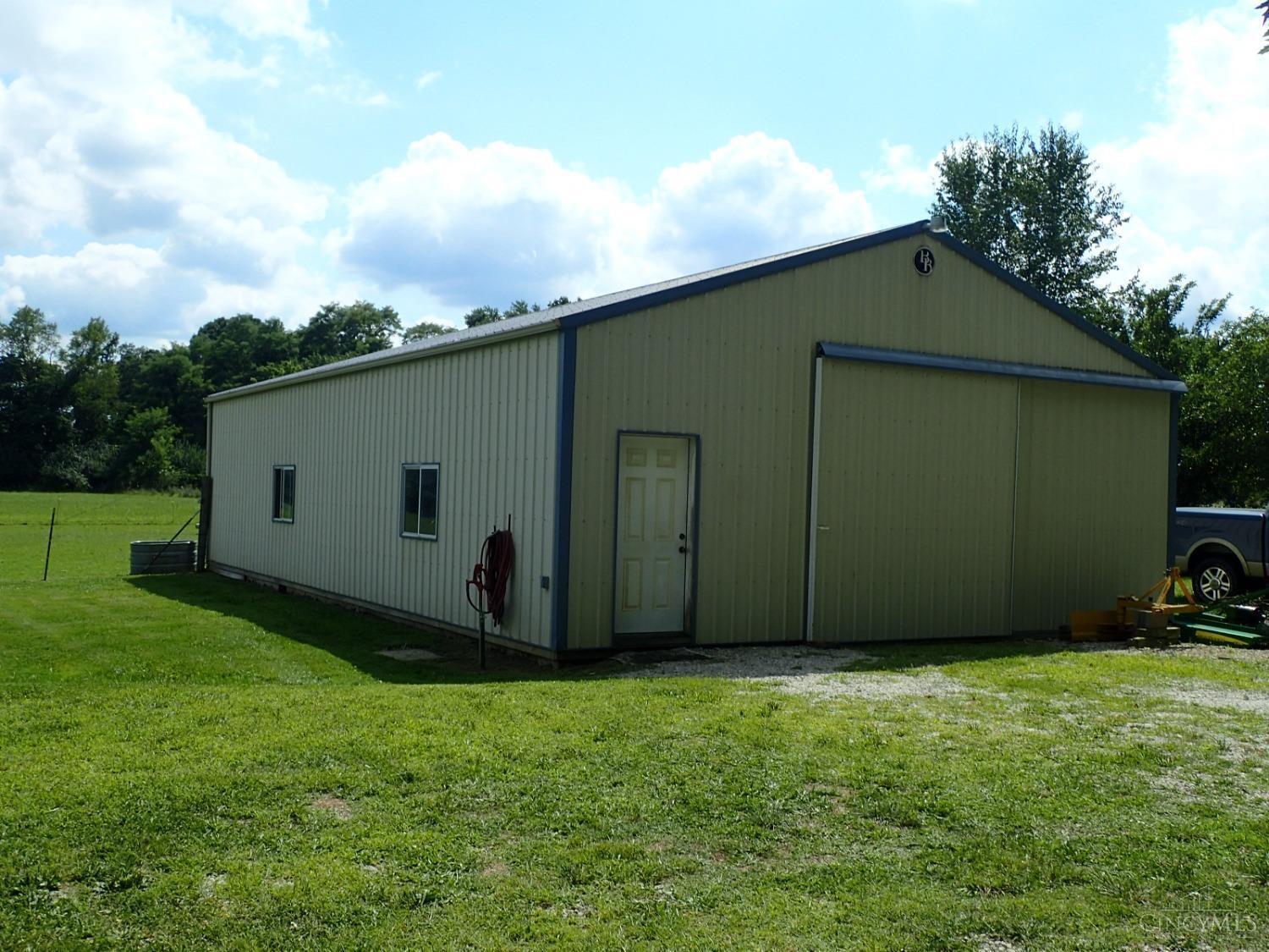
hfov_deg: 52.6
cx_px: 634
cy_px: 476
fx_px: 1283
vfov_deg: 40.7
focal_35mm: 35
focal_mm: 6.42
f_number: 10
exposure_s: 1/160
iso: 100
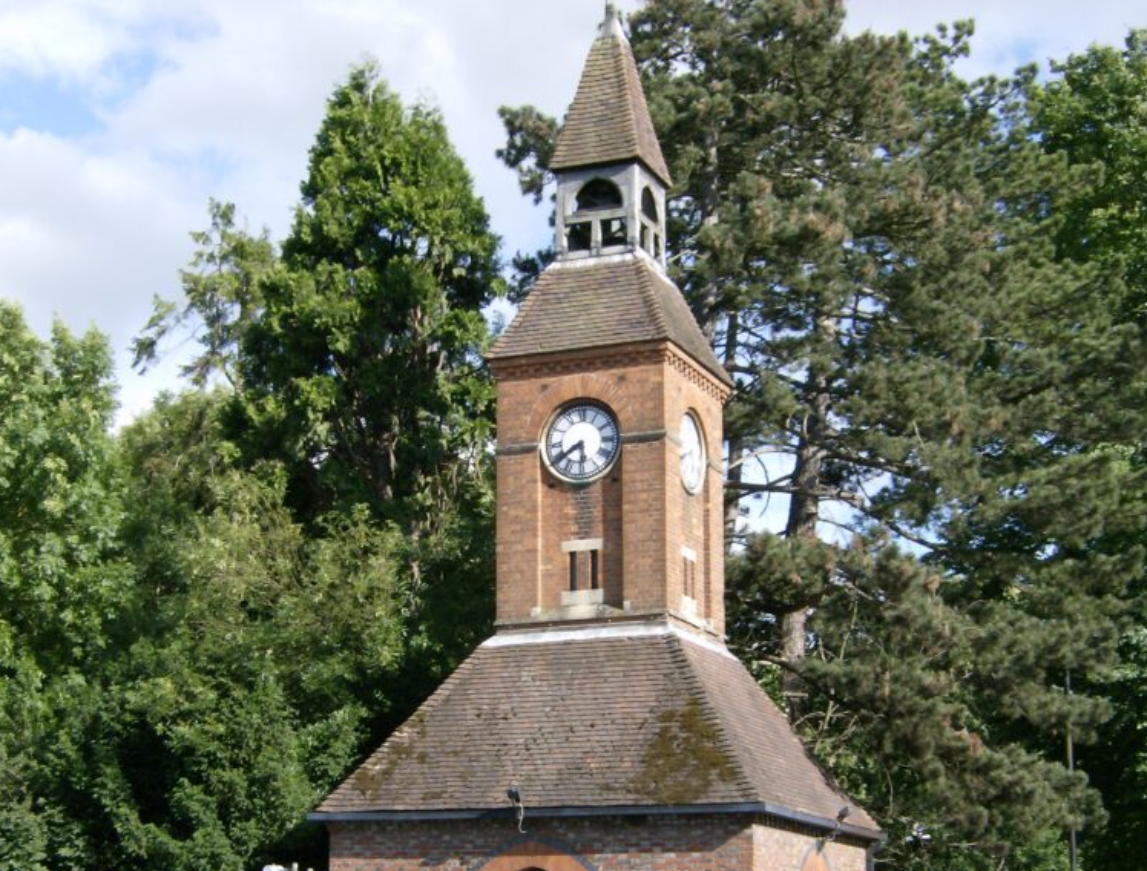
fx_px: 2097
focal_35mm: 63
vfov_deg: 23.4
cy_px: 557
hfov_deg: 30.6
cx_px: 518
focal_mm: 7.7
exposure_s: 1/253
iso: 100
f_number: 5.1
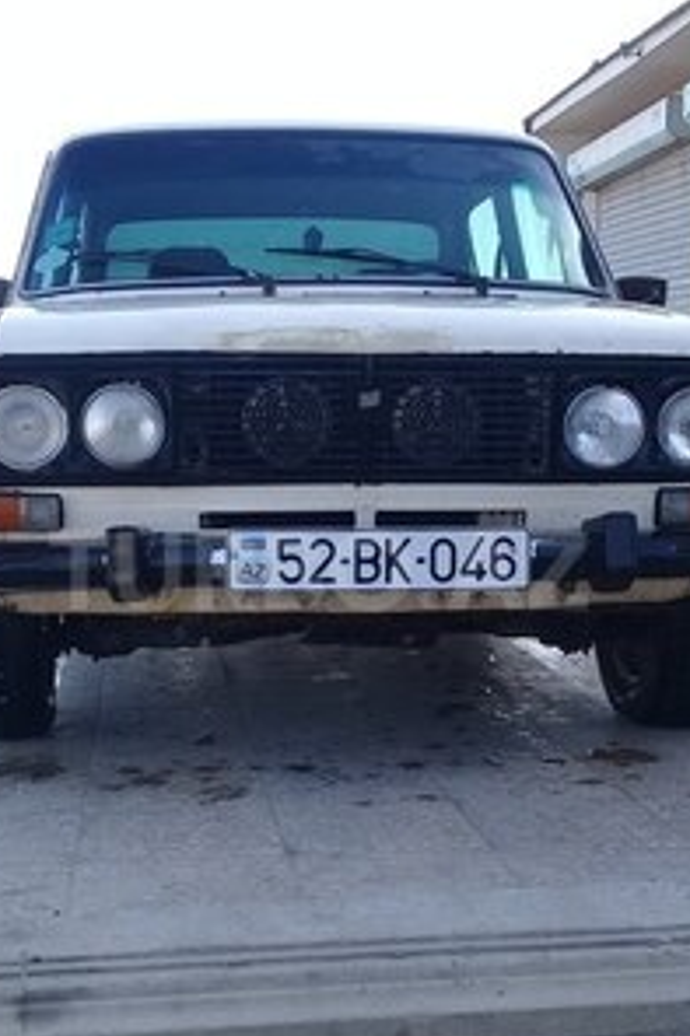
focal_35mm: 54
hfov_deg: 25.0
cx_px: 319
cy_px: 570
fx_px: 1554
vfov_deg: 36.9
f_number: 2.2
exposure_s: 1/344
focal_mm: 3.3
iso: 50
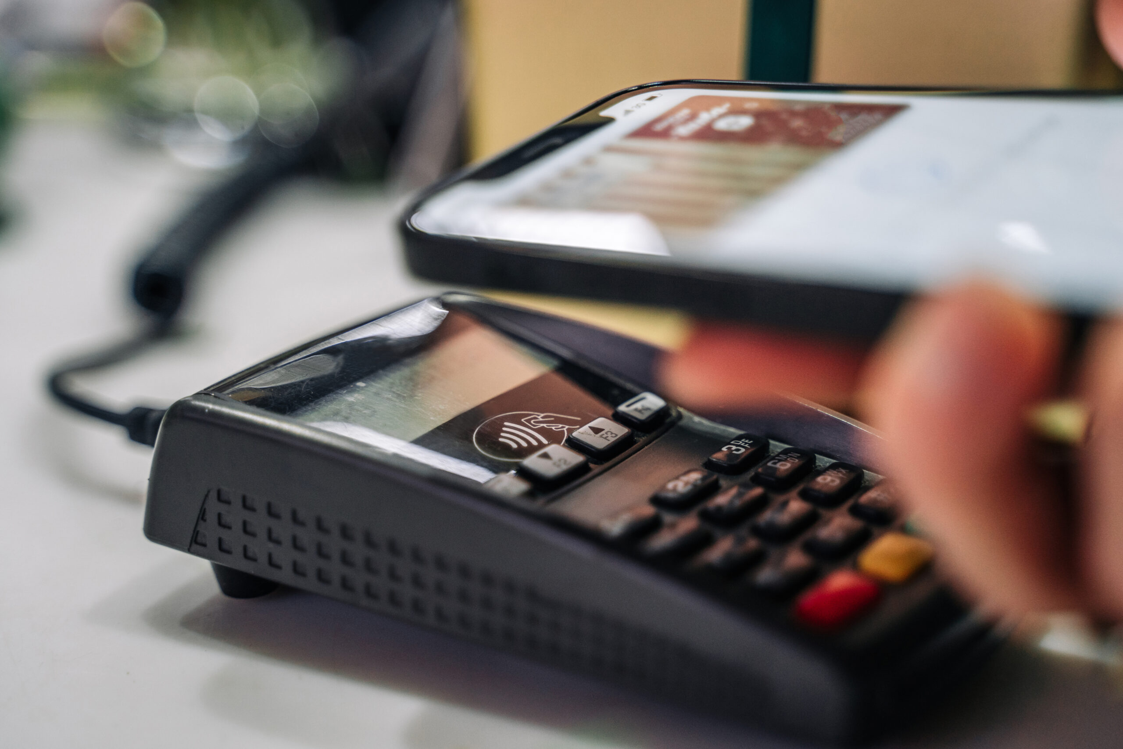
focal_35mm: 63
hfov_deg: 31.9
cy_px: 374
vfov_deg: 21.6
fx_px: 1965
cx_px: 562
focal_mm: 63
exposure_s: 1/200
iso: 640
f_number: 2.8
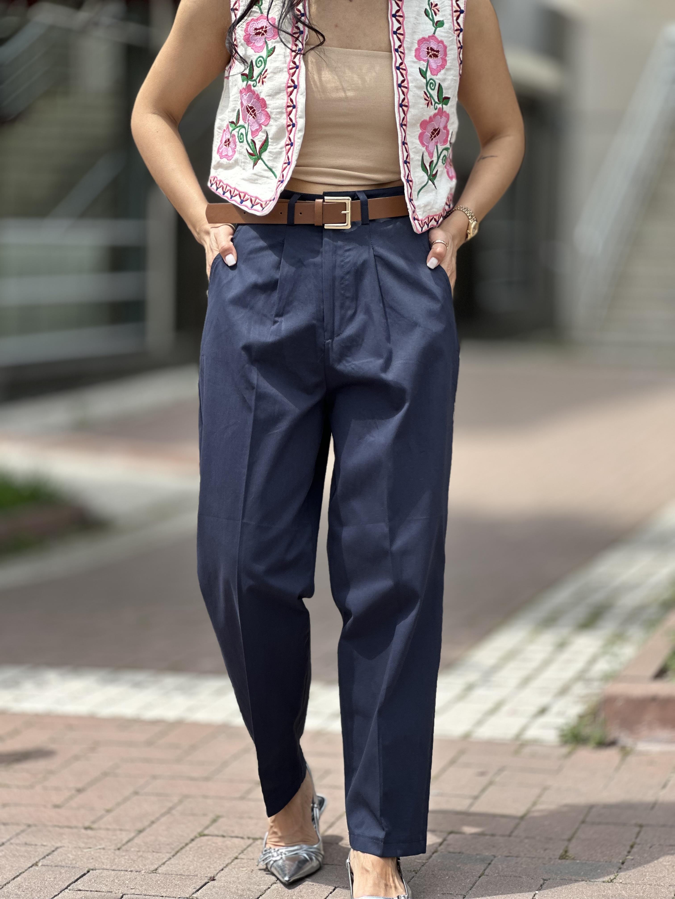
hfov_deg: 19.1
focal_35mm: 77
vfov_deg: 25.3
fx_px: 2002
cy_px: 450
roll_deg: -2.5
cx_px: 338
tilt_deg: -6.4
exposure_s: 1/283
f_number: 2.8
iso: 25
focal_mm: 9
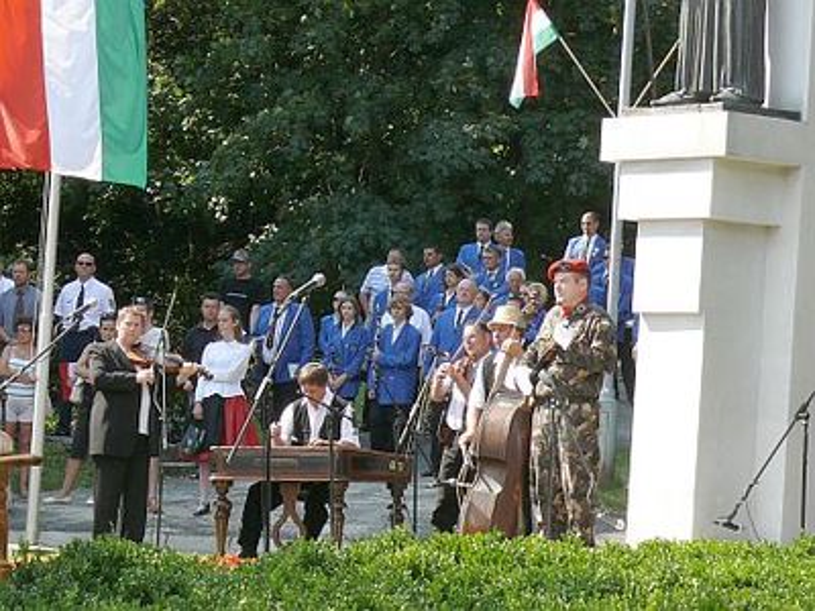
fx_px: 3390
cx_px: 408
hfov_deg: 13.7
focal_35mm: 144
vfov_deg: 10.3
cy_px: 306
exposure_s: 1/250
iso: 100
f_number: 5
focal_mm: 17.1
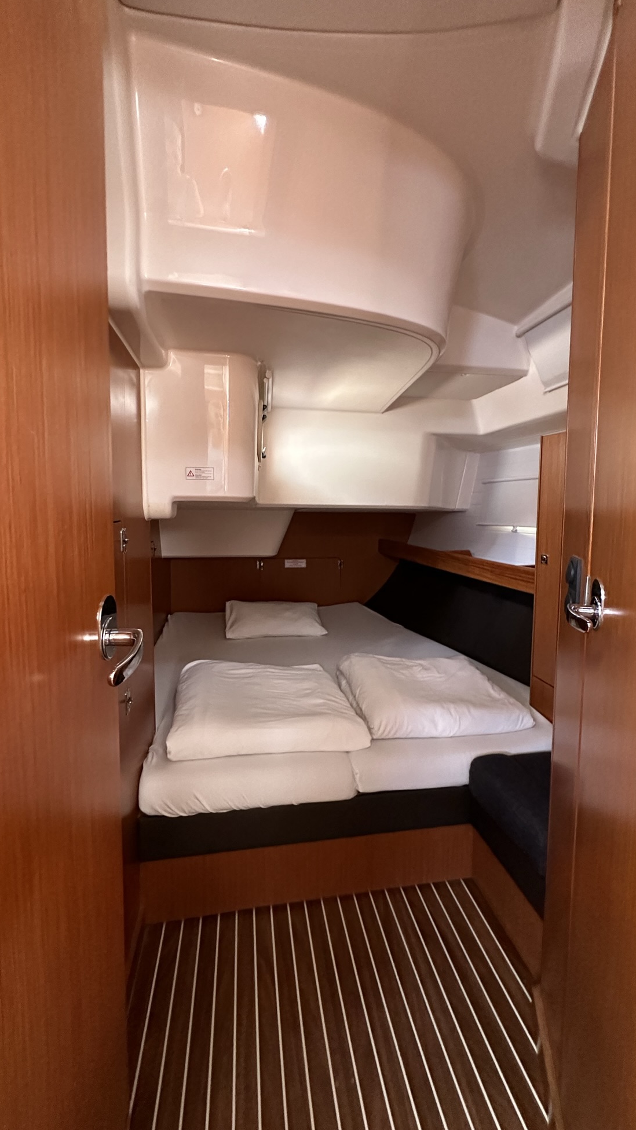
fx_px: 480
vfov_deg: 99.3
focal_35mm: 16
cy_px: 540
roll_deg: +1.0
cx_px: 325
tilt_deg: -5.6
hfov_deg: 67.1
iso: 1000
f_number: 2.2
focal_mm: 2.22
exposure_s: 1/60
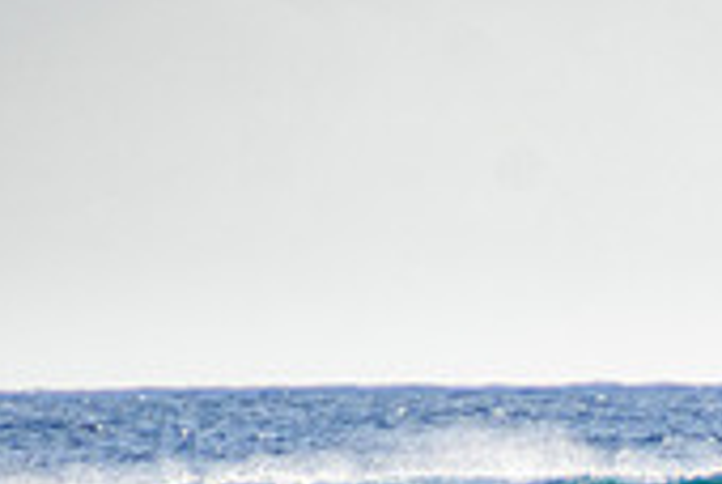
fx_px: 41025
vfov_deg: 0.7
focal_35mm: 2042
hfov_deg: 1.0
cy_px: 741
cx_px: 739
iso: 280
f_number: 5.6
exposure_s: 1/2000
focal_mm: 400
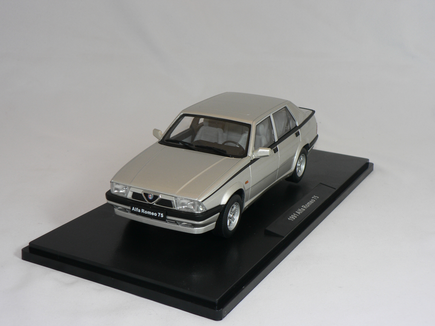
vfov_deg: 27.0
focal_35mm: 54
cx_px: 218
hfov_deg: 35.5
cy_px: 163
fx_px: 679
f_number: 2.8
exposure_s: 1/60
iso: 80
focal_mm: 9.1
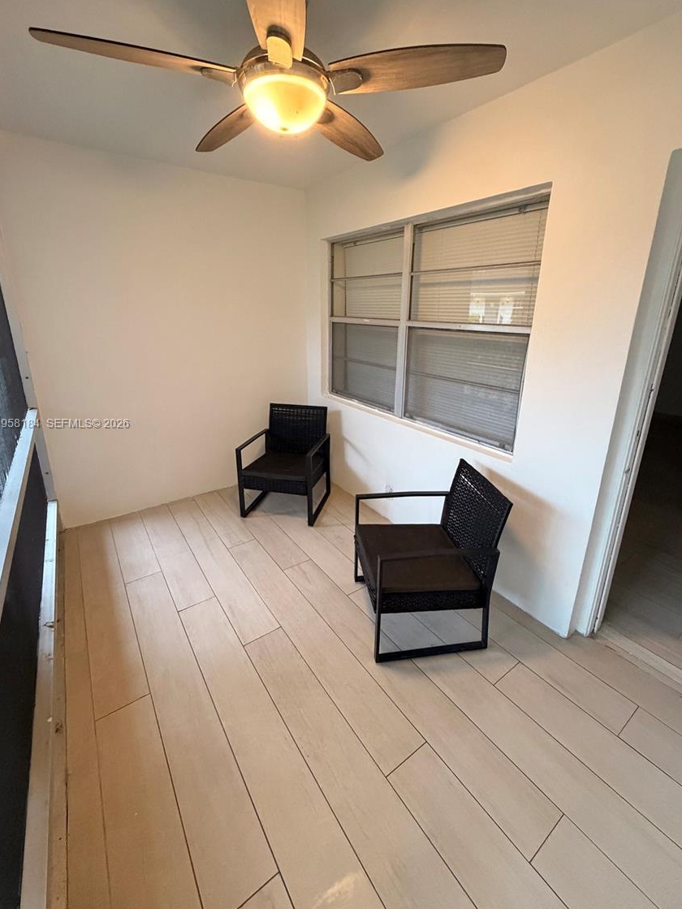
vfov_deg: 98.0
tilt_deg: -16.4
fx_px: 394
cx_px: 344
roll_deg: -1.2
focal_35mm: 15
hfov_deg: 81.7
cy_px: 424
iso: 500
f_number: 2.2
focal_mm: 2.22
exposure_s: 1/60
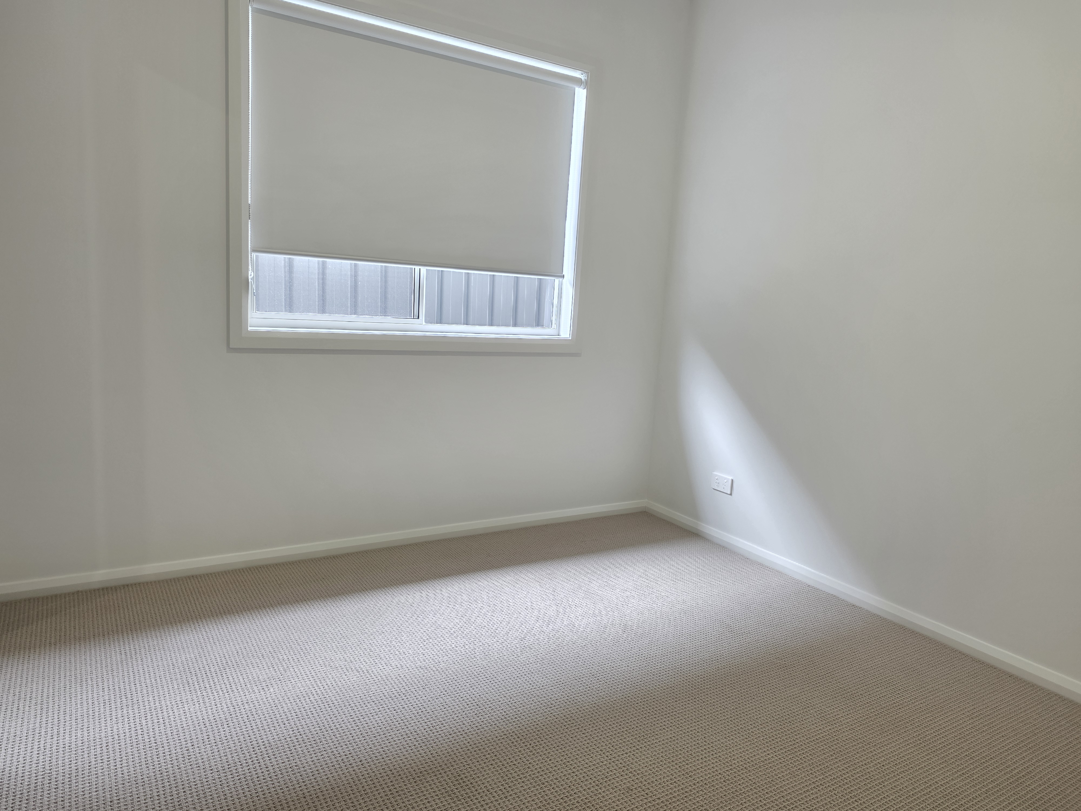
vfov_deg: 58.9
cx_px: 540
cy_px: 406
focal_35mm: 23
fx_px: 718
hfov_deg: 73.9
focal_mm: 6.25
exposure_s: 1/100
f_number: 1.7
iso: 160
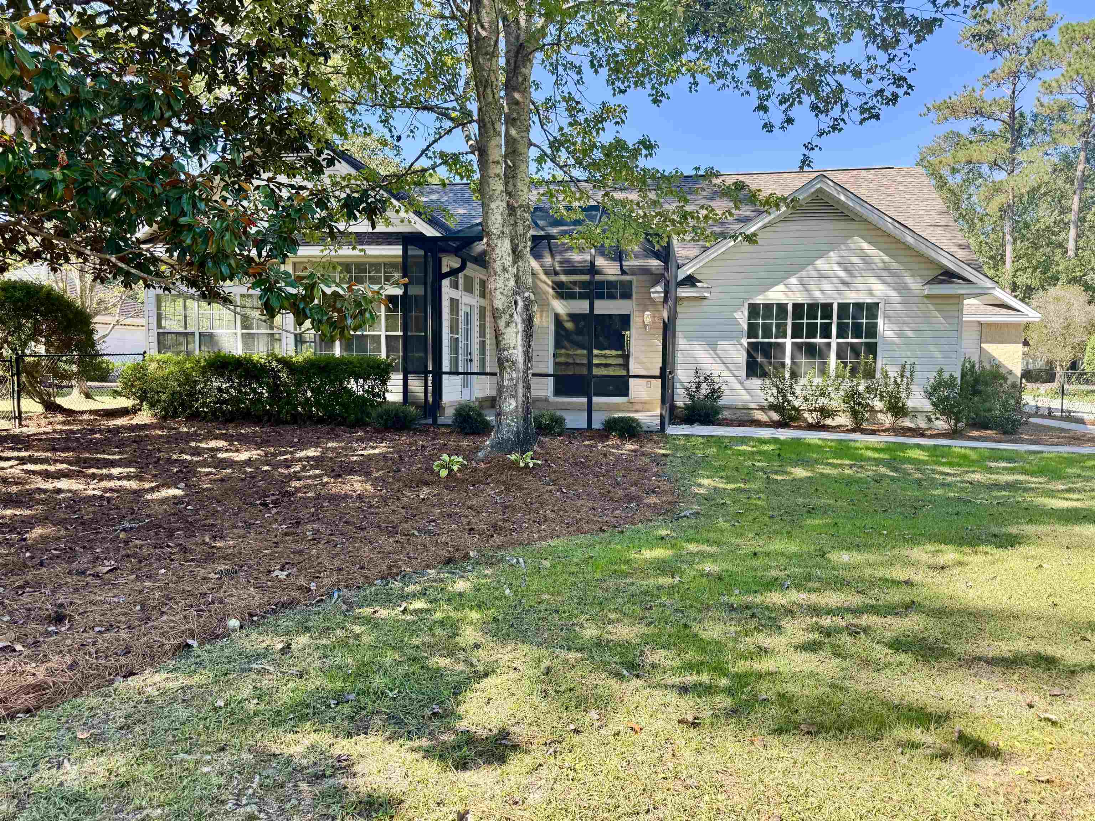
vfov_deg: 56.8
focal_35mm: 24
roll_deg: -0.7
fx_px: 759
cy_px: 410
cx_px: 548
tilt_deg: -4.0
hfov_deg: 71.6
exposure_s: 1/518
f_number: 1.78
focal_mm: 6.76
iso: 80
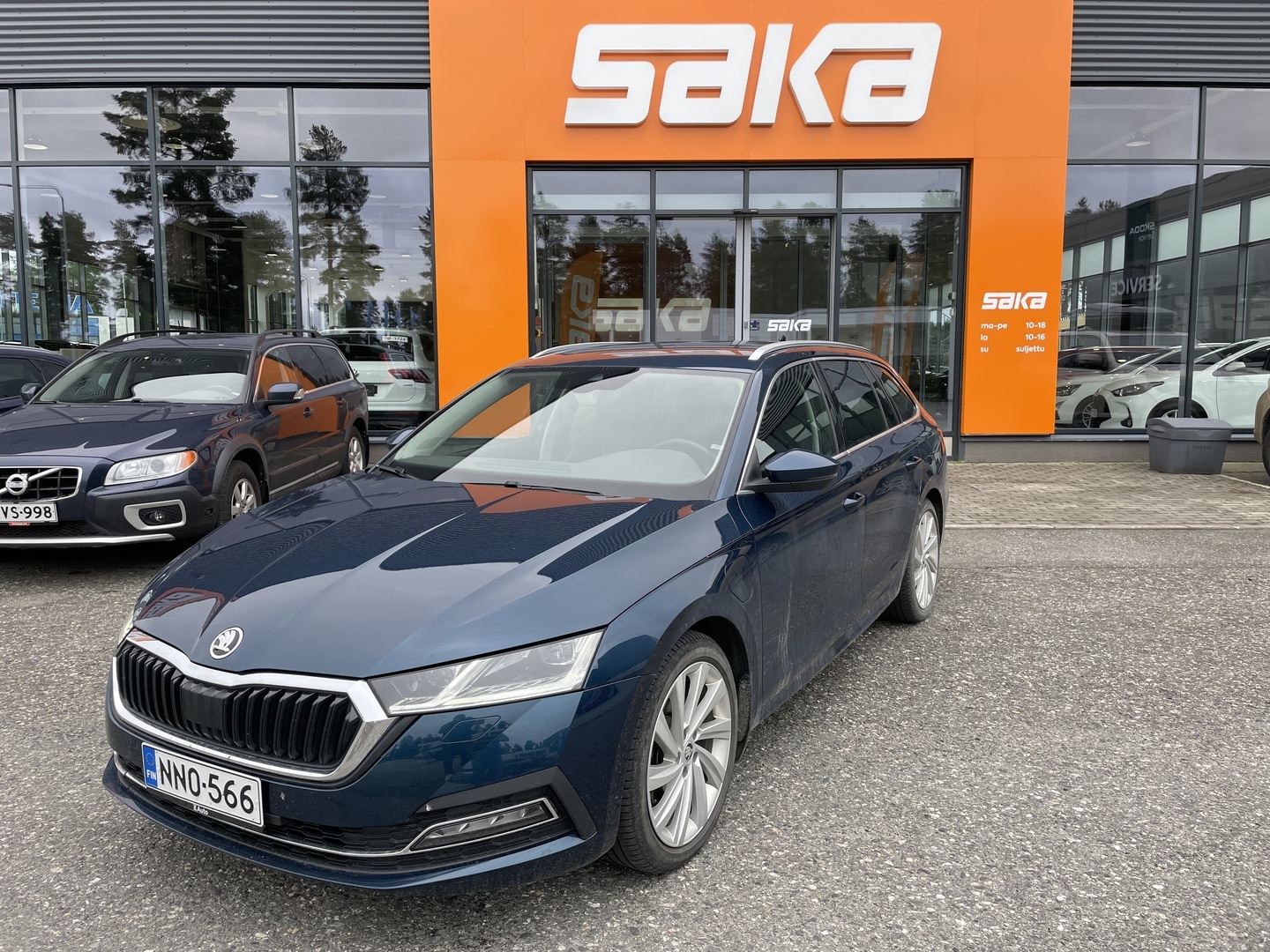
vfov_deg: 53.1
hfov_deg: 67.3
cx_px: 635
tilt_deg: -5.8
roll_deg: +0.8
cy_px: 476
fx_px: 954
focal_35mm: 26
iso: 32
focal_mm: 4.2
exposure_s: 1/371
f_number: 1.6
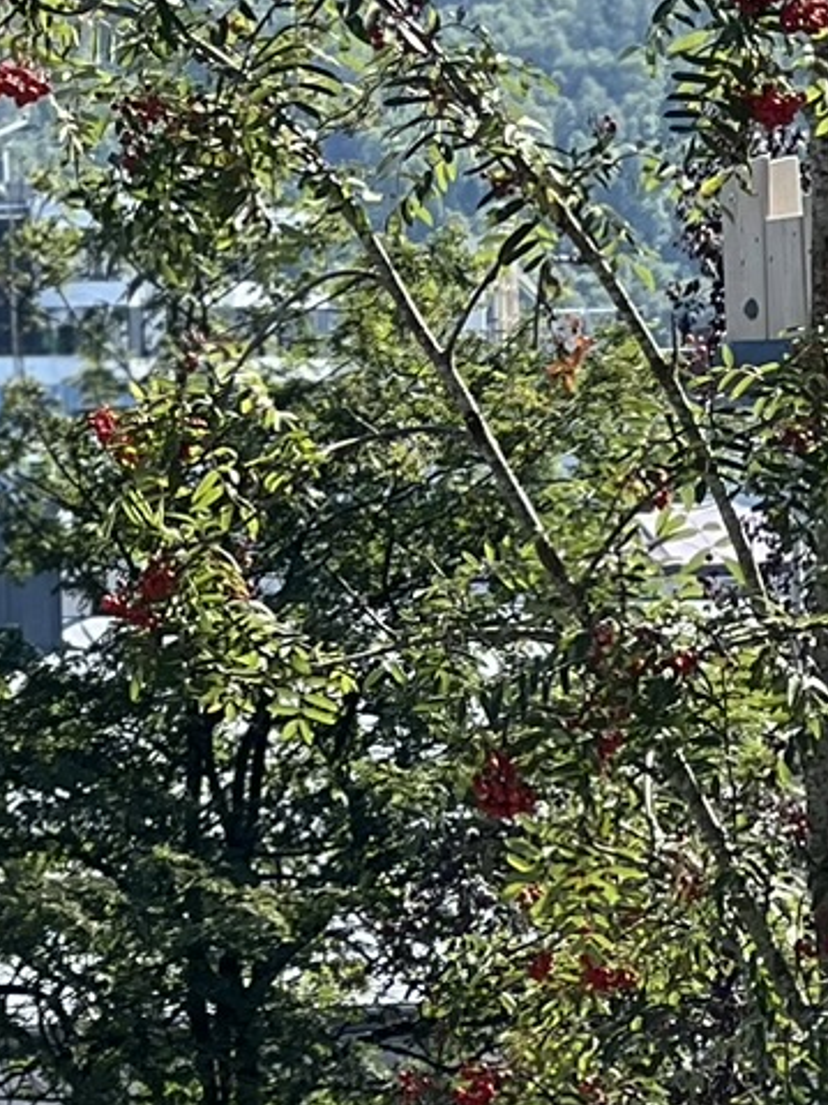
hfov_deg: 4.5
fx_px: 10497
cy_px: 381
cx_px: 1019
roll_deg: +2.8
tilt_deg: +1.5
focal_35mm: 329
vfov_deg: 6.0
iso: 32
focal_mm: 9
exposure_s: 1/341
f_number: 2.8
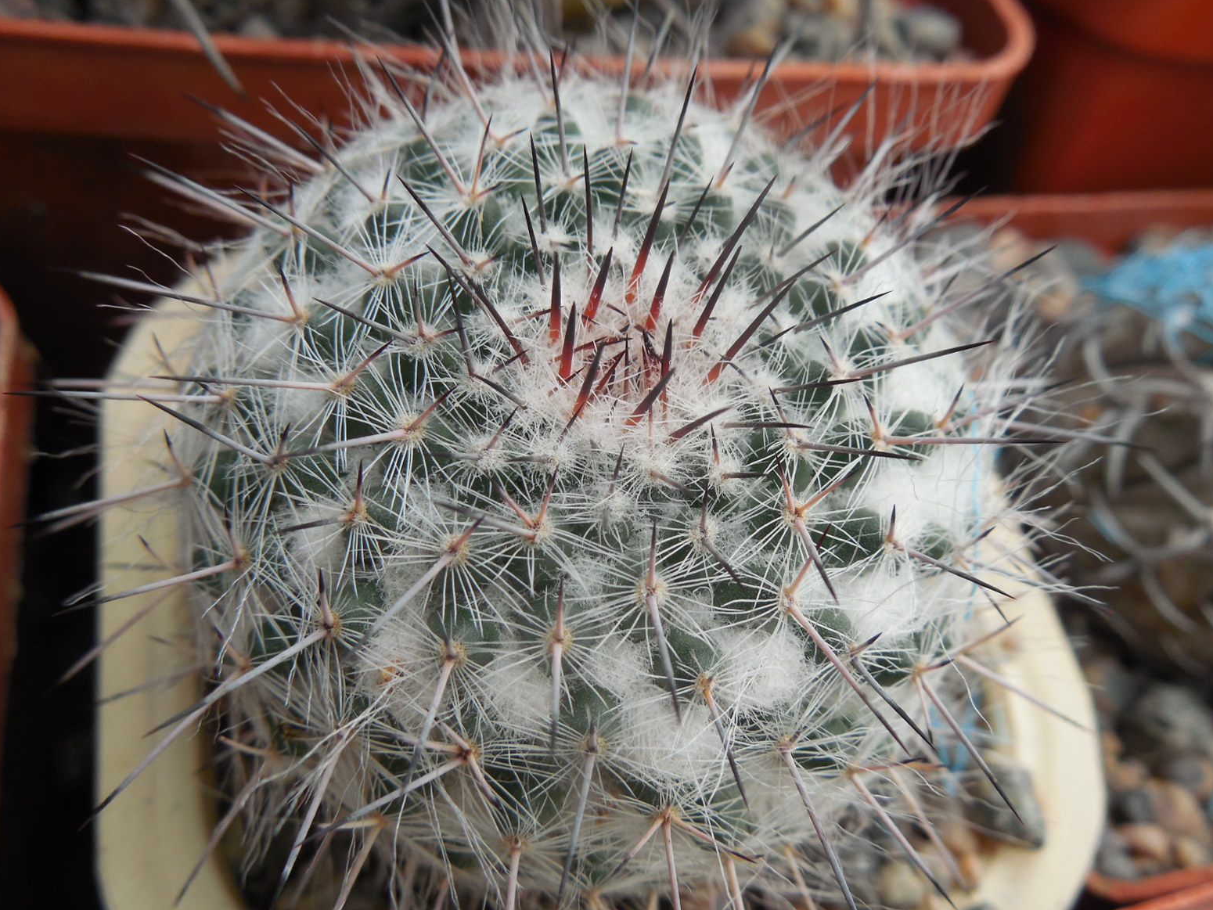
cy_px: 466
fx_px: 1122
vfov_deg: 44.2
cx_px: 621
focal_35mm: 32
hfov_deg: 56.8
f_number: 3.6
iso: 125
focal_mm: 5.6
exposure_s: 1/125
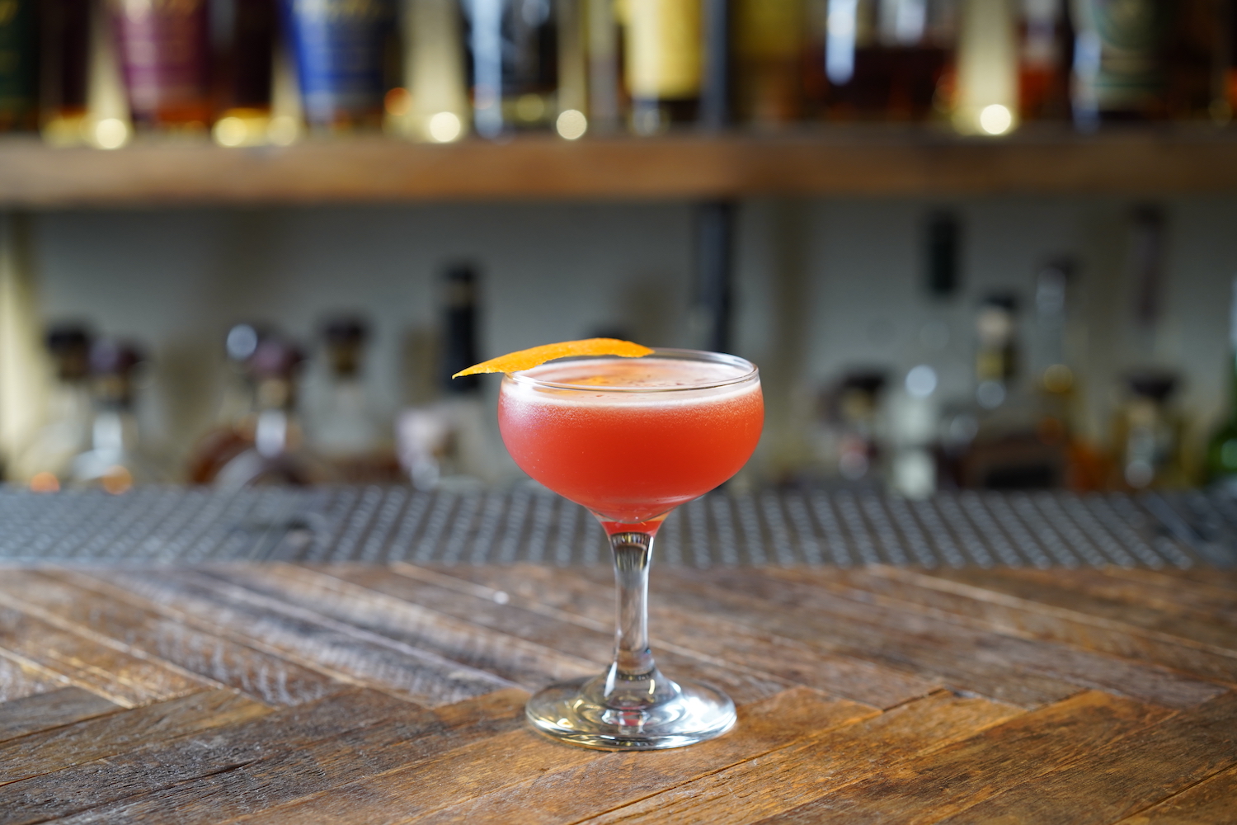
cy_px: 412
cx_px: 618
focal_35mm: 55
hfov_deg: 36.2
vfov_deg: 24.6
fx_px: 1890
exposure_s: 1/200
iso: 640
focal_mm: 55
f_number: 3.5
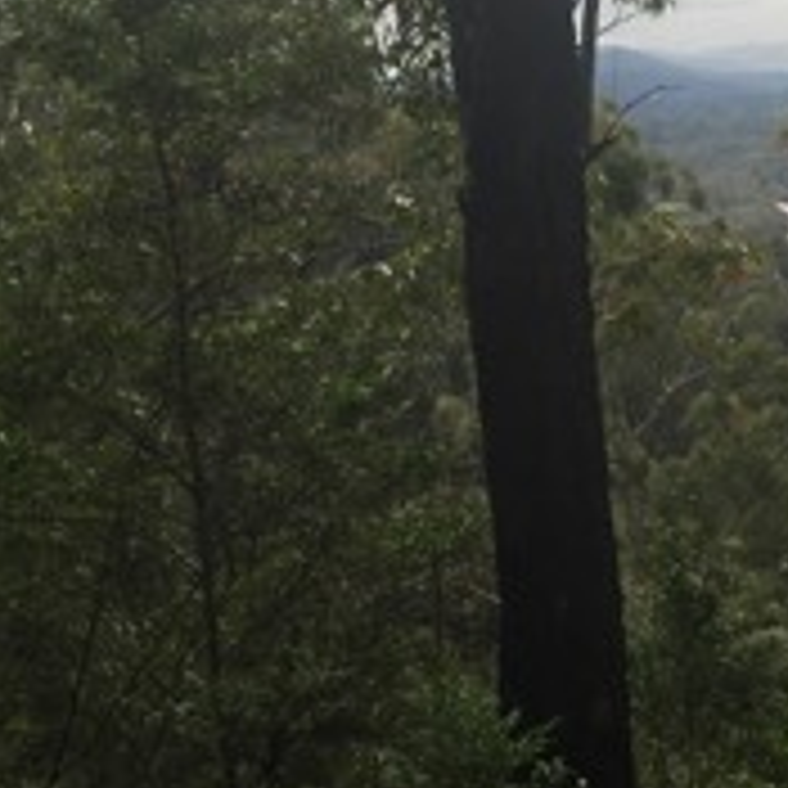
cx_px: 765
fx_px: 1957
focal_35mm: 76
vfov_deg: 22.8
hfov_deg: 22.0
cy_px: 369
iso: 32
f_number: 2.2
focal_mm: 4.15
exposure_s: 1/694
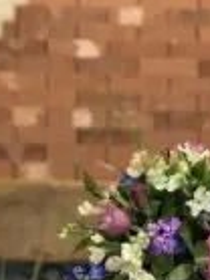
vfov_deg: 10.4
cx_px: 210
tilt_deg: -8.5
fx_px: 1458
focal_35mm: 180
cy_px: 481
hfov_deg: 8.2
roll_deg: +0.0
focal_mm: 6
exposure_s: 1/20
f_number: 2.4
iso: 160
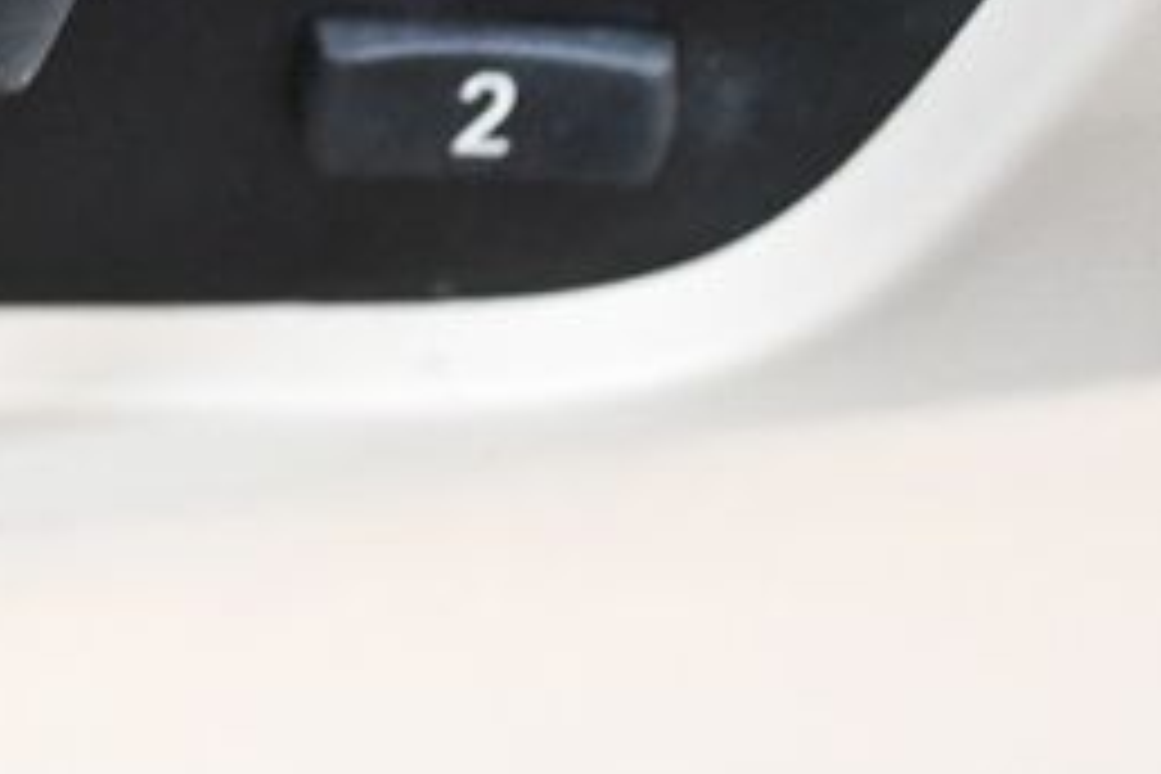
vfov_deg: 9.1
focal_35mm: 149
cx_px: -248
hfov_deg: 13.4
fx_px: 4805
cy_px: -153
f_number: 5.3
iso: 8000
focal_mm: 40
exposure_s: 1/60
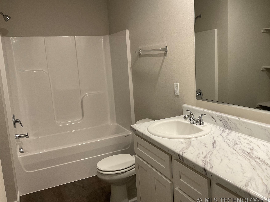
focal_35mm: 32
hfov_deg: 56.7
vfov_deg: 44.1
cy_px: 94
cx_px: 148
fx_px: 250
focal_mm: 3
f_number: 1.8
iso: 64
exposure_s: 1/60
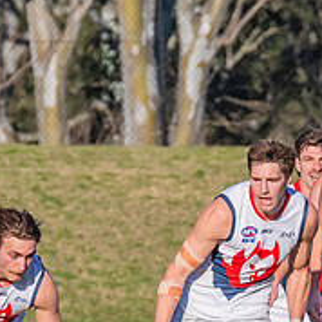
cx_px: 228
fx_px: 18670
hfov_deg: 1.0
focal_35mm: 1774
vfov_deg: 1.0
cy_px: 323
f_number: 13
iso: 800
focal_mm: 420
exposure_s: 1/1250
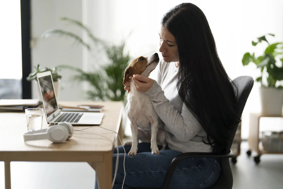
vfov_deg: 27.0
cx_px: 142
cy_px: 94
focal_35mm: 50
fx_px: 393
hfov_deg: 39.6
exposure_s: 1/500
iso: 640
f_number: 1.2
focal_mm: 50
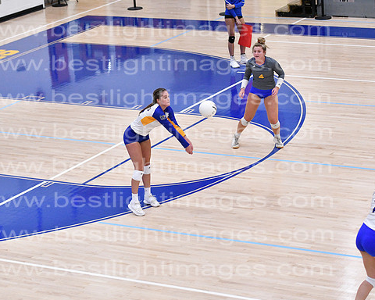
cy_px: 150
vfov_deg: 13.0
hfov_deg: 16.2
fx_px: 1321
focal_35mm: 119
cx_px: 156
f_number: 3.2
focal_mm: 70
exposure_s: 1/1000
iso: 6400
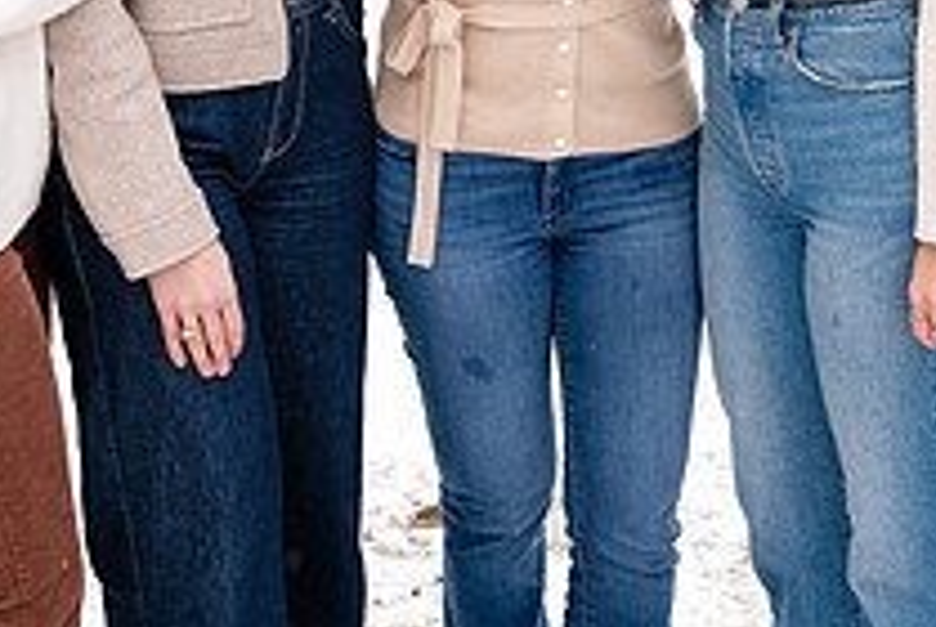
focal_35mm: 97
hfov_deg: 21.0
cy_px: -146
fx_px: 2526
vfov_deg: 13.7
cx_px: 546
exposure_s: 1/250
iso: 400
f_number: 3.2
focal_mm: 35
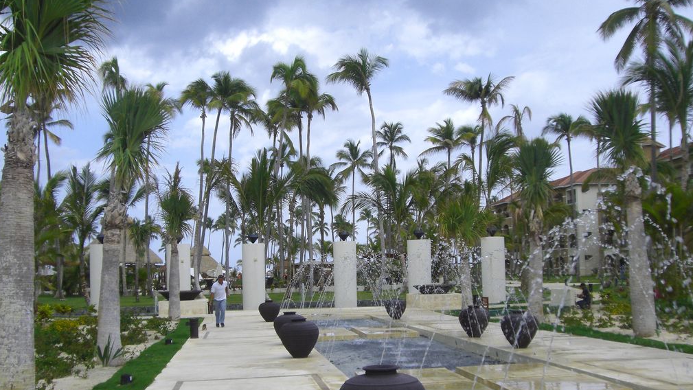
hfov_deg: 48.3
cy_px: 213
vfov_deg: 28.3
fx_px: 772
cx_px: 345
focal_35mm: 42
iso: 100
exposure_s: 1/200
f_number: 8
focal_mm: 6.2
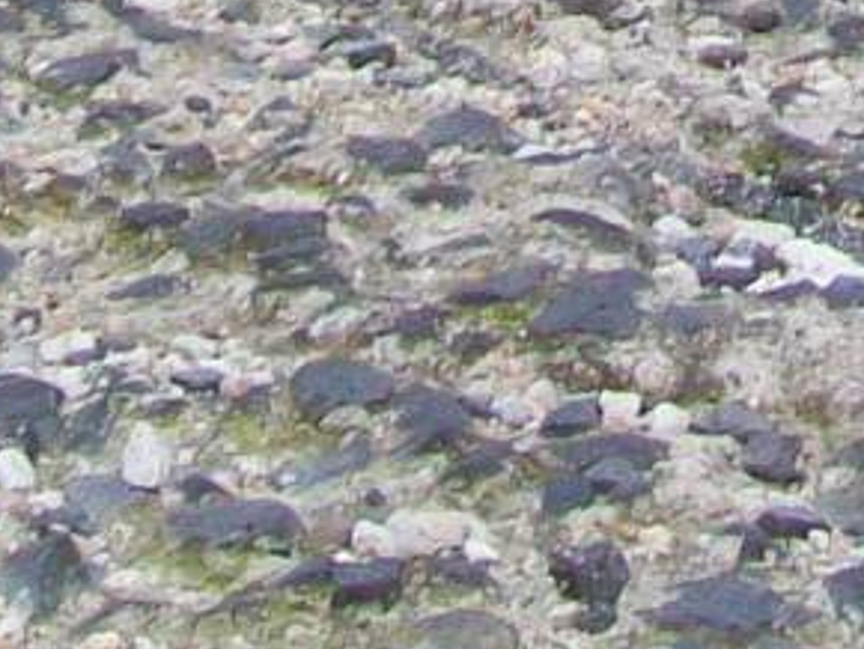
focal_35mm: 240
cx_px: 772
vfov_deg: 5.7
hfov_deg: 8.2
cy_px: -1539
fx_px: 5995
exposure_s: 1/125
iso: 64
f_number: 2.7
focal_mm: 6.1
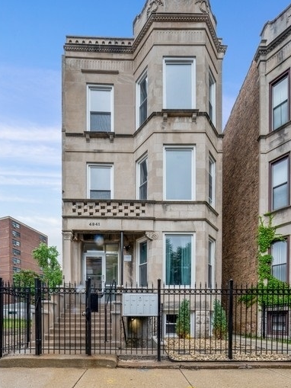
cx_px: 142
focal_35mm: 17
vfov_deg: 90.9
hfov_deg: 74.7
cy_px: 204
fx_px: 190
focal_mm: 15
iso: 100
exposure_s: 1/4
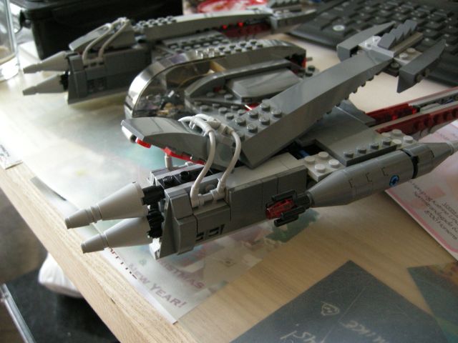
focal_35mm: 36
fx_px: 476
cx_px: 229
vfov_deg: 39.7
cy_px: 172
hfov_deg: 51.4
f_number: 2.7
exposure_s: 1/60
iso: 288
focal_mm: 7.5
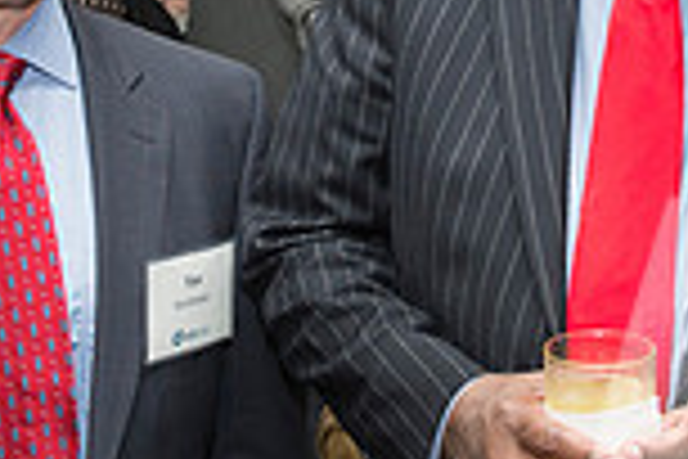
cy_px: 95
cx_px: 414
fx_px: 2236
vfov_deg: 11.7
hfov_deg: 17.5
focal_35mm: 117
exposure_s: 1/200
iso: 1000
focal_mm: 29
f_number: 4.5
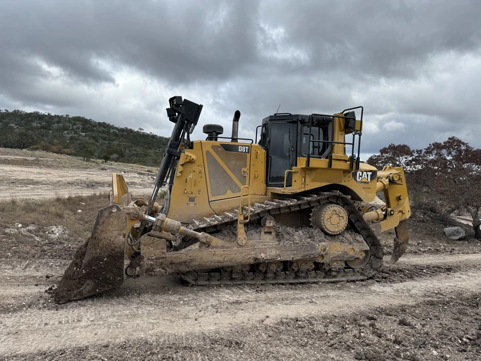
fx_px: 334
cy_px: 180
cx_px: 240
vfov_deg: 56.8
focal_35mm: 24
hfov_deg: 71.6
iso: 80
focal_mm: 6.86
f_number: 1.78
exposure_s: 1/2041
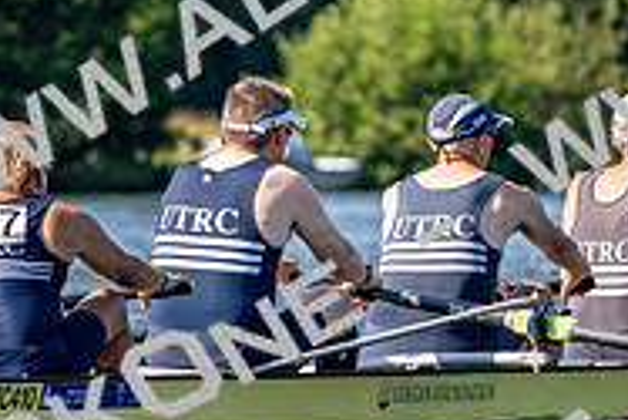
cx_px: 265
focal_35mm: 858
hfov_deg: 2.4
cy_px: 250
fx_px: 14978
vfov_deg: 1.6
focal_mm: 277
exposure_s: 1/1600
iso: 400
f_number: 5.6
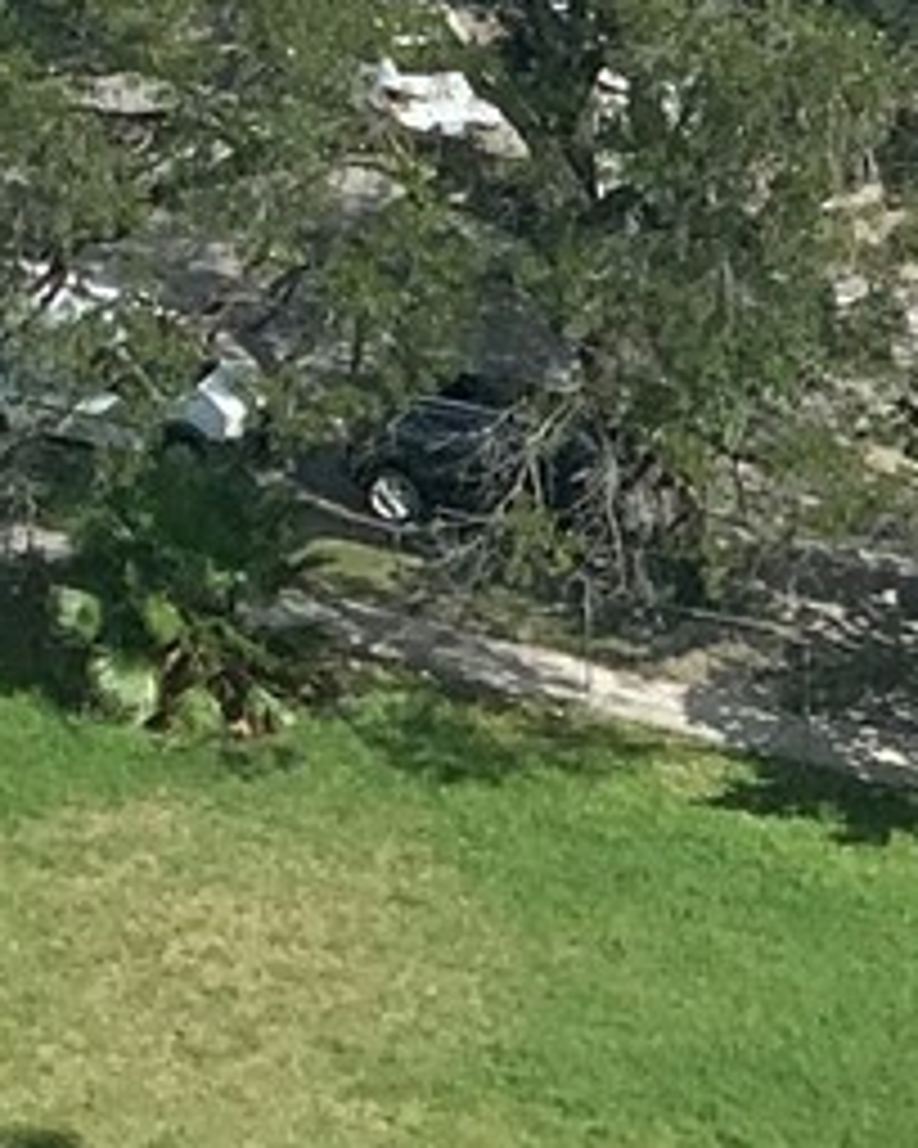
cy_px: -1369
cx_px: -810
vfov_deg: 5.9
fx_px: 10834
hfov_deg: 4.8
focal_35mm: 319
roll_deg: -0.4
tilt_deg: -9.6
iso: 16
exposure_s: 1/1546
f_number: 2.4
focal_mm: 6
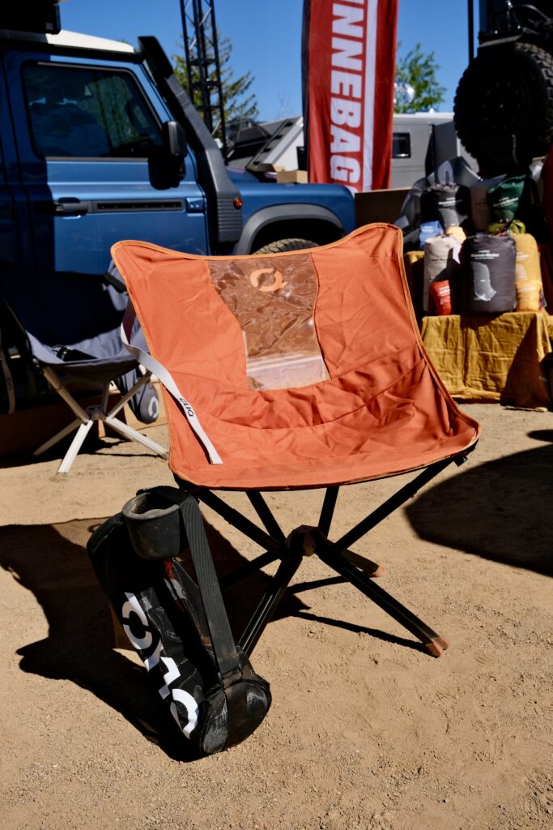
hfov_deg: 36.0
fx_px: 852
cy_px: 415
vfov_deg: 51.9
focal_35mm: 37
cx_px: 276
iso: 320
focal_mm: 24.7
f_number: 5.6
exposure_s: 1/1900
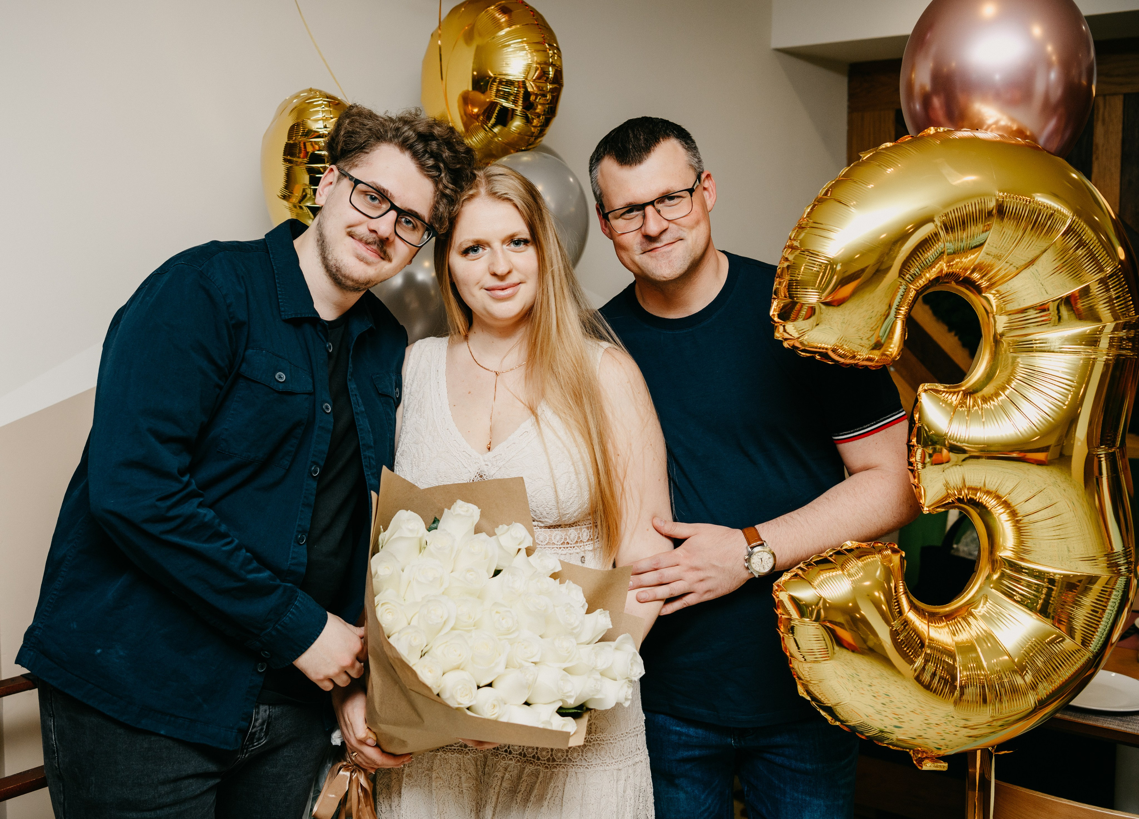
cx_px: 509
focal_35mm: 38
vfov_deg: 37.1
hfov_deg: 50.0
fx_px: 1219
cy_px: 352
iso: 200
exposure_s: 1/160
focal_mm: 31
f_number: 3.5
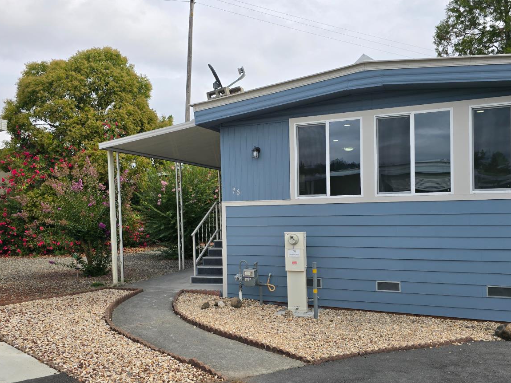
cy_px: 212
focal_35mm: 30
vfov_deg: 46.7
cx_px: 270
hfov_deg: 59.9
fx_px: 443
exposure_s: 1/827
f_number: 1.7
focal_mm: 6.3
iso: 12
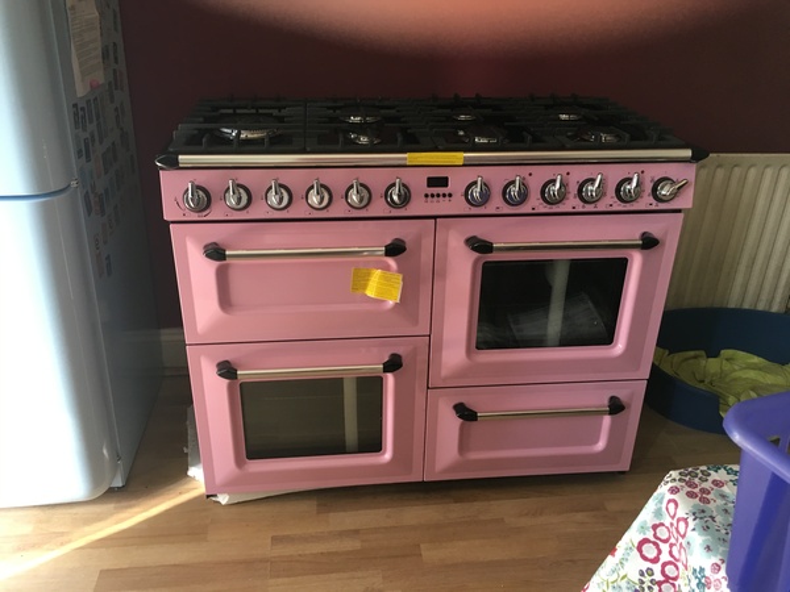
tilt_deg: -24.5
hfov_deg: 61.7
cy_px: 296
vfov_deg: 48.2
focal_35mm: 29
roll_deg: -0.4
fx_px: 662
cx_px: 395
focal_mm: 4.15
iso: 64
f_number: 2.2
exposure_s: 1/33
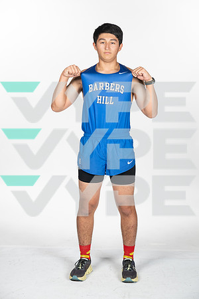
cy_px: 150
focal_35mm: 70
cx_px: 100
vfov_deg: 28.8
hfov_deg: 19.5
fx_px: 580
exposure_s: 1/400
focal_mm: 70
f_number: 7.1
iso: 250
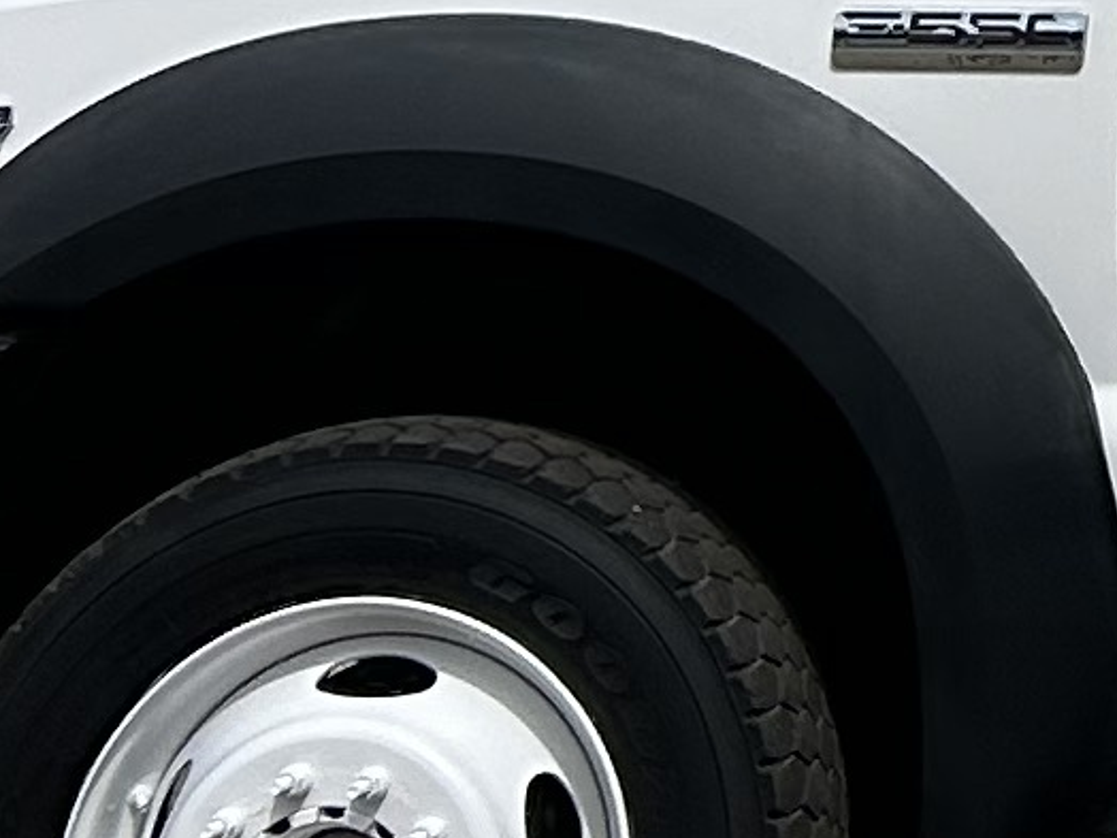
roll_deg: -1.0
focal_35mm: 200
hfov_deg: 8.4
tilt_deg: +10.7
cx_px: 3291
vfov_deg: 6.8
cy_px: -1608
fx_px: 6454
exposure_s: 1/8696
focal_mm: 5.7
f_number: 1.5
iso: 50
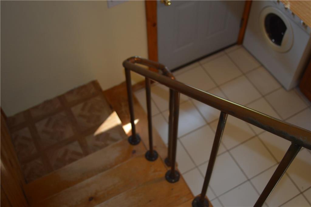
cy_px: 104
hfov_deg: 46.5
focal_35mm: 42
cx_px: 156
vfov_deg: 31.8
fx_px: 362
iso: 400
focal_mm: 28
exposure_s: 1/60
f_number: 3.5
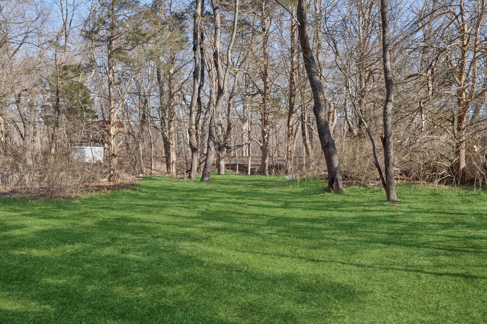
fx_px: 487
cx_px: 244
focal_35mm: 36
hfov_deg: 53.2
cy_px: 162
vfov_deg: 36.8
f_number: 8
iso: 400
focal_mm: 24
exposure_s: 1/800
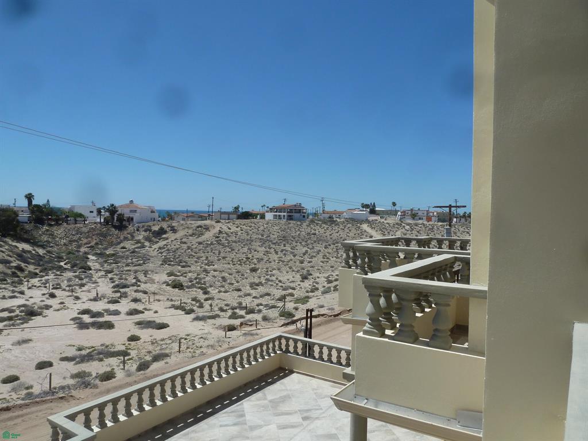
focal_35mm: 25
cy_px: 220
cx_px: 294
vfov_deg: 54.9
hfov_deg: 69.4
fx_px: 425
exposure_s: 1/640
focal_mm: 4.1
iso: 80
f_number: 5.6
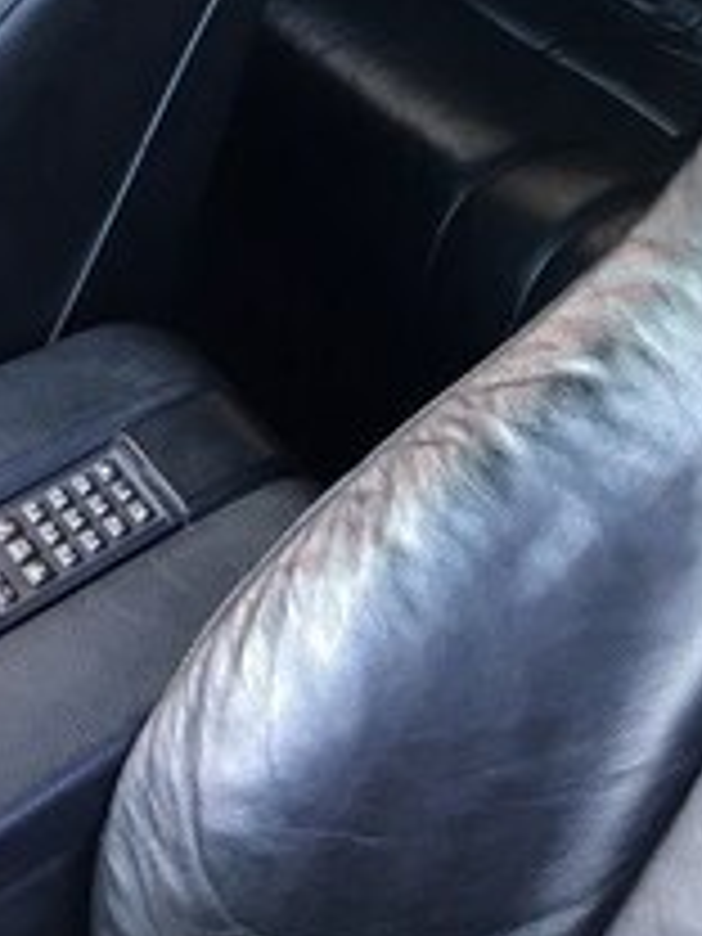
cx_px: 720
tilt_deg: -26.3
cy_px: -158
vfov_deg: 25.5
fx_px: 1866
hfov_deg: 20.5
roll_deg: -5.6
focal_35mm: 69
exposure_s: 1/33
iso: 64
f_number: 2.2
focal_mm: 4.15
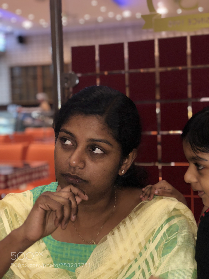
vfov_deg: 36.8
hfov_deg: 28.0
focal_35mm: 52
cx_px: 104
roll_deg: +1.9
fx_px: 419
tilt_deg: -2.2
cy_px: 140
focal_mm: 6
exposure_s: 1/50
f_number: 2.4
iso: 100
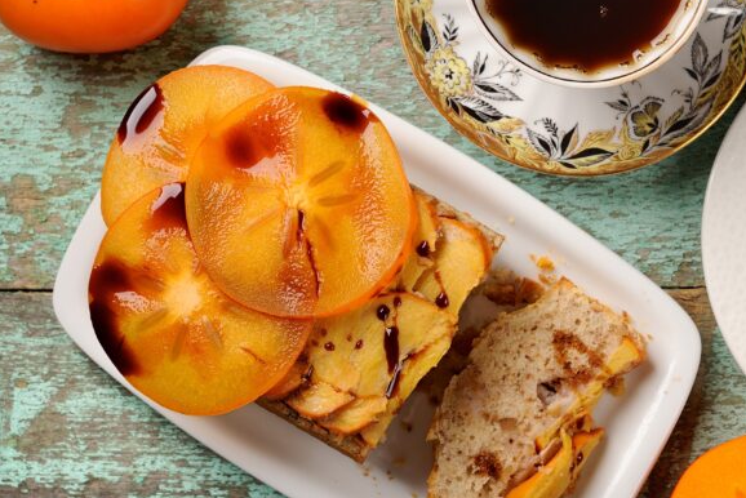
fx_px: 1721
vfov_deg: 16.5
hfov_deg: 24.3
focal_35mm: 83
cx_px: 536
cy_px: 188
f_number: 9
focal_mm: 50
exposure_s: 1/160
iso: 200
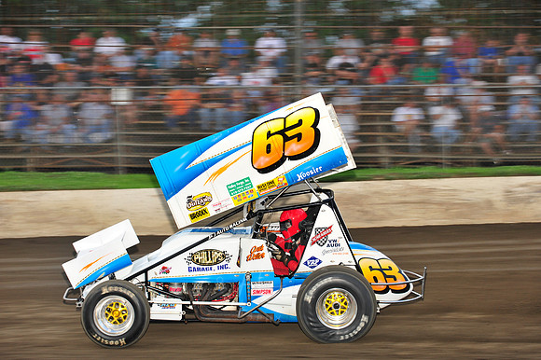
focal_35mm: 112
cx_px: 270
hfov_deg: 18.3
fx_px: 1682
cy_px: 180
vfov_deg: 12.2
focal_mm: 112
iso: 640
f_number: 6.3
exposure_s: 1/320
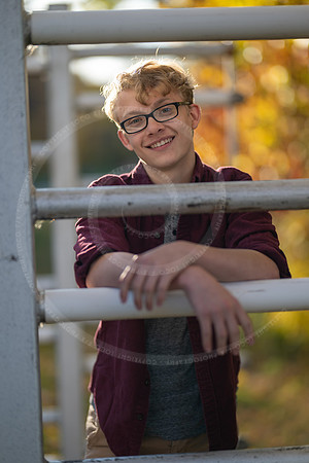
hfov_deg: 16.1
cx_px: 154
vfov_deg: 23.9
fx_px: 1094
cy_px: 232
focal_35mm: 85
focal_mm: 85
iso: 125
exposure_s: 1/2500
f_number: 1.2
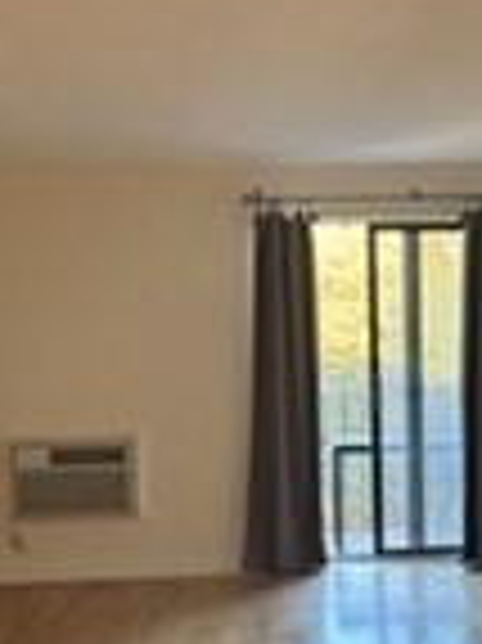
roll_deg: +0.9
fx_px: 1246
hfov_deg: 21.6
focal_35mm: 67
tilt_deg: -4.4
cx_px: 383
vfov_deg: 28.9
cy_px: 410
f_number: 1.78
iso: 200
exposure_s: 1/60
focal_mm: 6.76
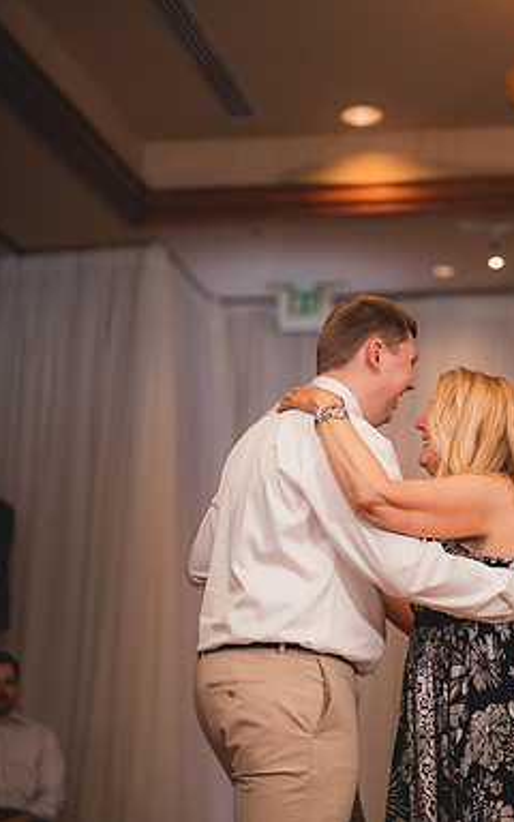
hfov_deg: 16.7
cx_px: 475
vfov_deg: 26.8
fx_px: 1726
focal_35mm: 77
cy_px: 410
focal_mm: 50
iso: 80
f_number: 1.2
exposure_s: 1/250
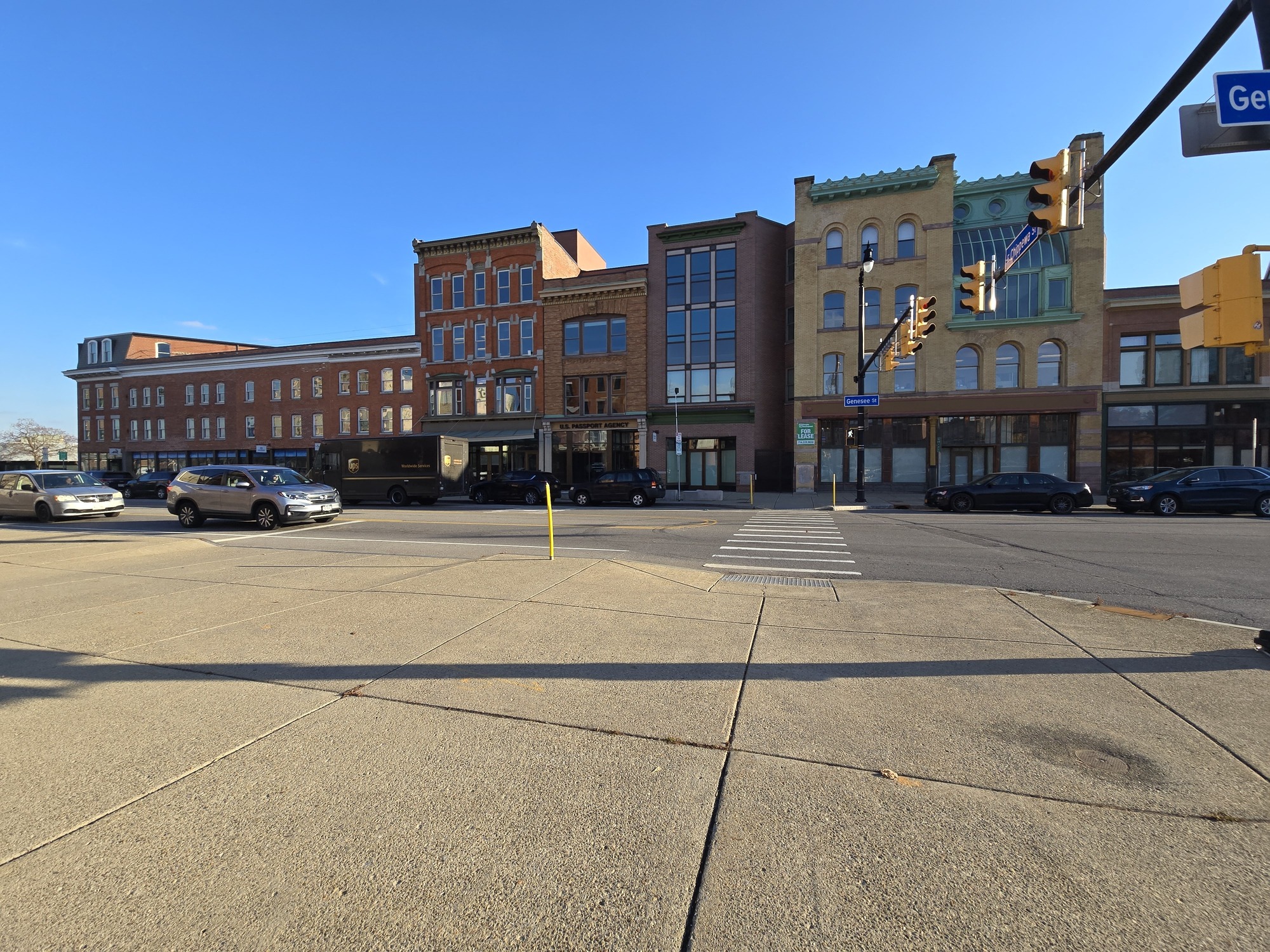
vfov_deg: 89.9
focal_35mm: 13
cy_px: 476
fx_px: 477
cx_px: 635
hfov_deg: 106.2
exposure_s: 1/1132
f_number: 2.2
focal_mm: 2.2
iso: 50
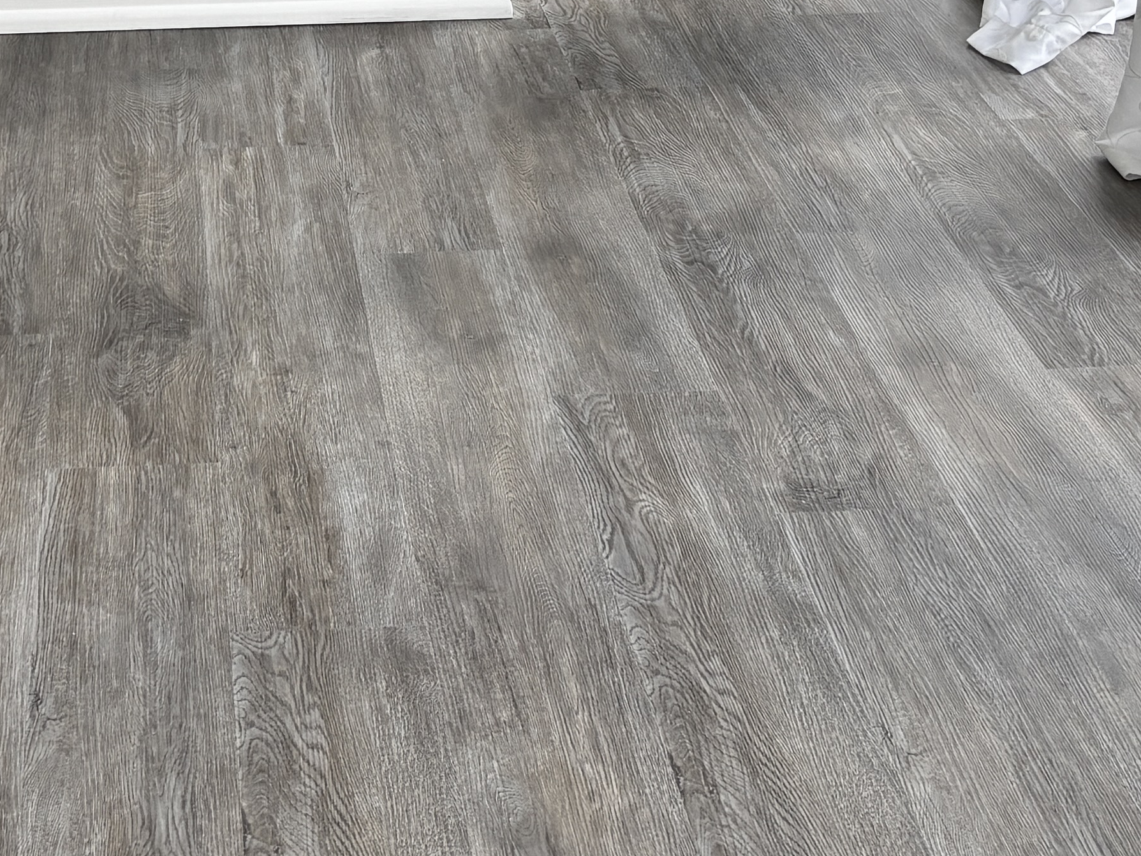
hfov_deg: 23.2
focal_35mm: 83
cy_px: -283
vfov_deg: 16.7
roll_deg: +1.2
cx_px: 226
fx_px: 2736
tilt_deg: -12.4
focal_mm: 5.96
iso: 64
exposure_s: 1/121
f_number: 1.6
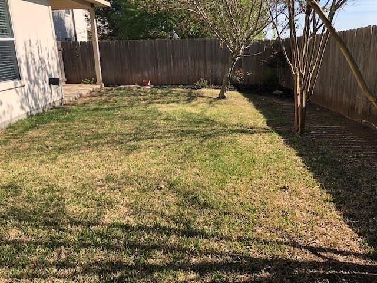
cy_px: 142
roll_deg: +2.6
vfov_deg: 49.7
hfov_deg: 63.4
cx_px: 188
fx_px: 305
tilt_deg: -16.9
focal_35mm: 28
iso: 20
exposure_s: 1/923
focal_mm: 4
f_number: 1.8
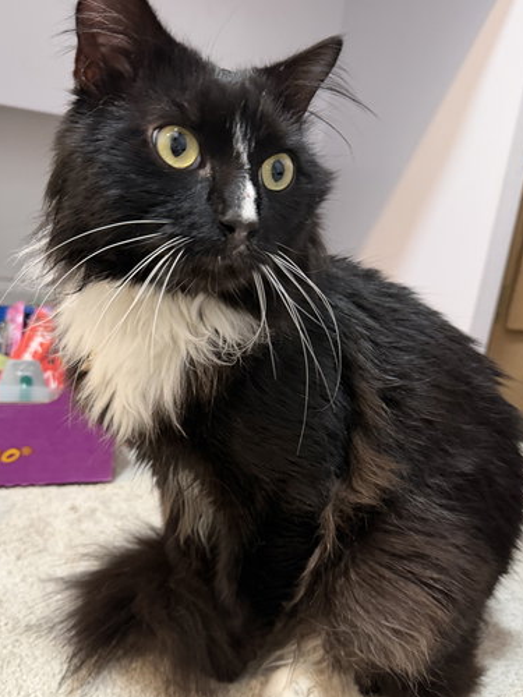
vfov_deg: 56.6
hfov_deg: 44.2
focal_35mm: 32
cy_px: 398
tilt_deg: -15.7
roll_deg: -7.9
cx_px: 255
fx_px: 645
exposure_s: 1/60
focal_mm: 6.76
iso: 500
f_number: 1.78
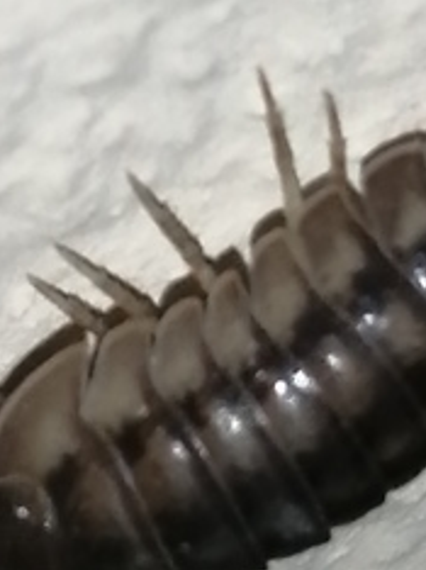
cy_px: 34
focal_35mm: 282
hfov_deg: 5.3
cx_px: 95
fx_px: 4636
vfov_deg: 7.0
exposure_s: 1/108
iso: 50
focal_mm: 3.46
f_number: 1.8
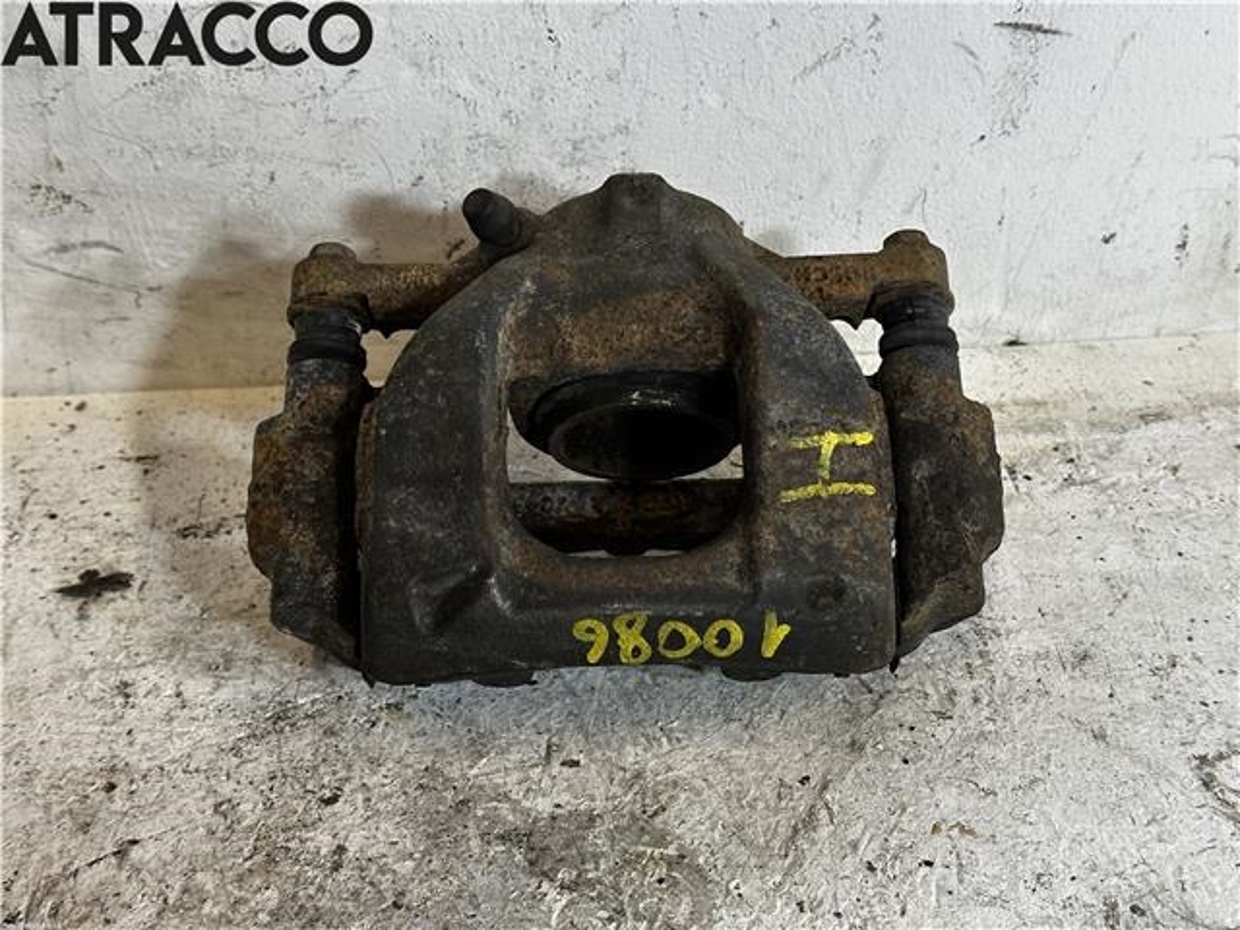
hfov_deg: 39.7
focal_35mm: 48
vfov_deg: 30.3
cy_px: 465
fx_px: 1719
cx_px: 620
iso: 80
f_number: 1.78
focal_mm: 6.86
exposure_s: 1/100
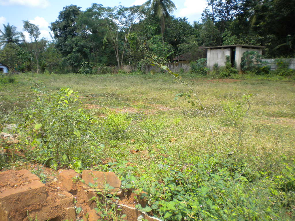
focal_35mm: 35
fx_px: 298
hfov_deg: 52.6
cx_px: 148
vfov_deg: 40.7
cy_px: 110
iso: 113
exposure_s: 1/448
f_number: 4.6
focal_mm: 6.3
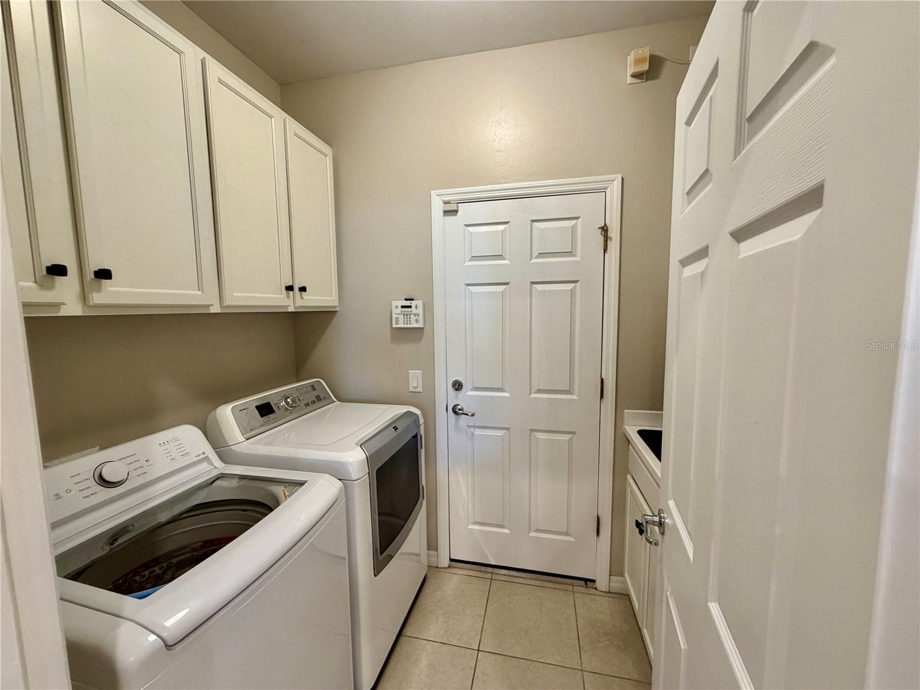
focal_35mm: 14
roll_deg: +0.6
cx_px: 460
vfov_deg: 85.7
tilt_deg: -4.8
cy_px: 345
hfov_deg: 102.1
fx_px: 372
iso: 200
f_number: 2.2
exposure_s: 1/60
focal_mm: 2.22
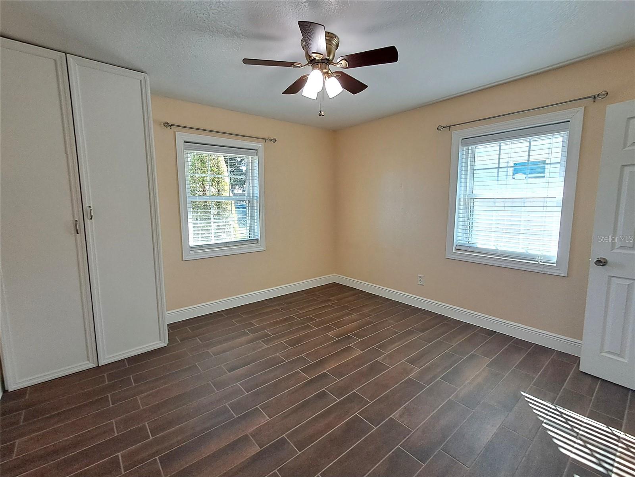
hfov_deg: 94.5
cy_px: 238
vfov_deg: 78.1
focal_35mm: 16
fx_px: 294
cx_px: 318
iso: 64
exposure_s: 1/100
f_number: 2.2
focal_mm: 1.64
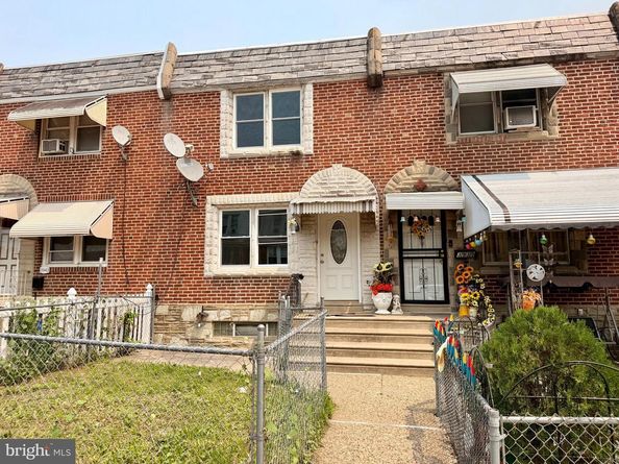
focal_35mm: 24
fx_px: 429
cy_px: 232
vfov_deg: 56.8
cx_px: 310
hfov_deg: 71.6
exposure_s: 1/4167
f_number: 1.78
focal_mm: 6.76
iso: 80
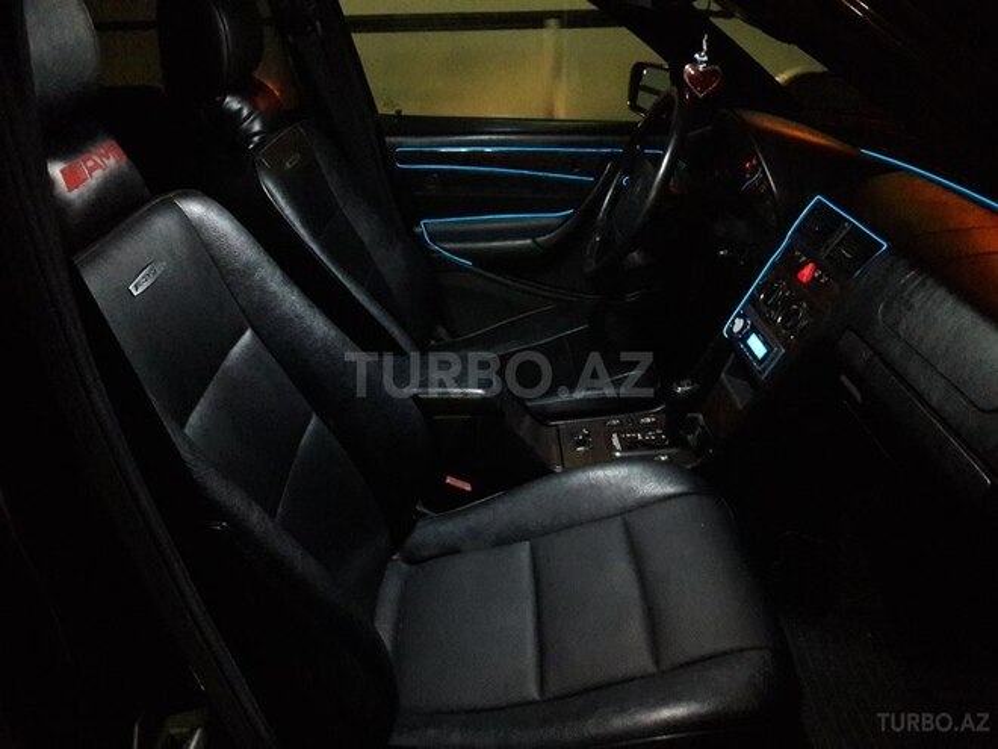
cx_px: 499
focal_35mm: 28
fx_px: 807
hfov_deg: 63.4
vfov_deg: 49.7
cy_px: 374
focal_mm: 3.7
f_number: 1.9
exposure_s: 1/17
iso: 800
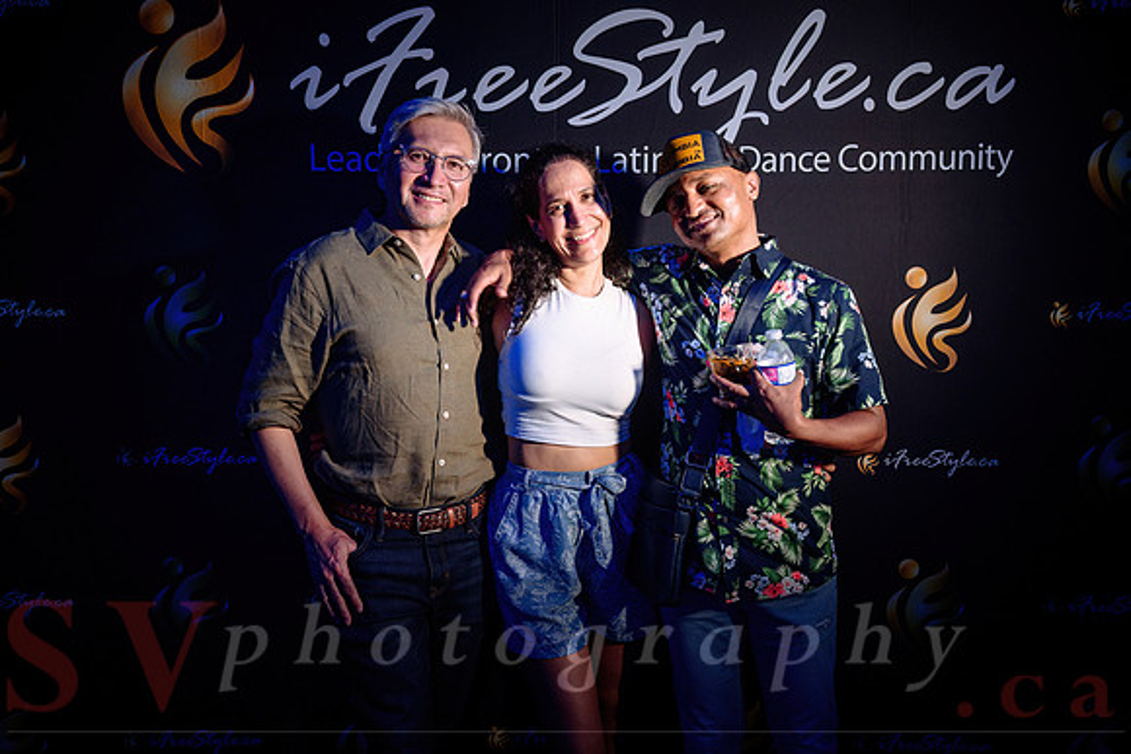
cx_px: 566
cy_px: 377
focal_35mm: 32
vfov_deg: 41.7
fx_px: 990
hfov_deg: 59.5
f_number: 3.5
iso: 500
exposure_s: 1/80
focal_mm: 31.5
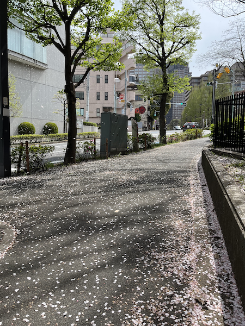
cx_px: 122
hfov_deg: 53.1
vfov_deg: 67.3
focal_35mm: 26
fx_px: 245
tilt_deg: -3.5
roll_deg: -0.8
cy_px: 163
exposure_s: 1/1623
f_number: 1.6
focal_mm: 5.1
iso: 50
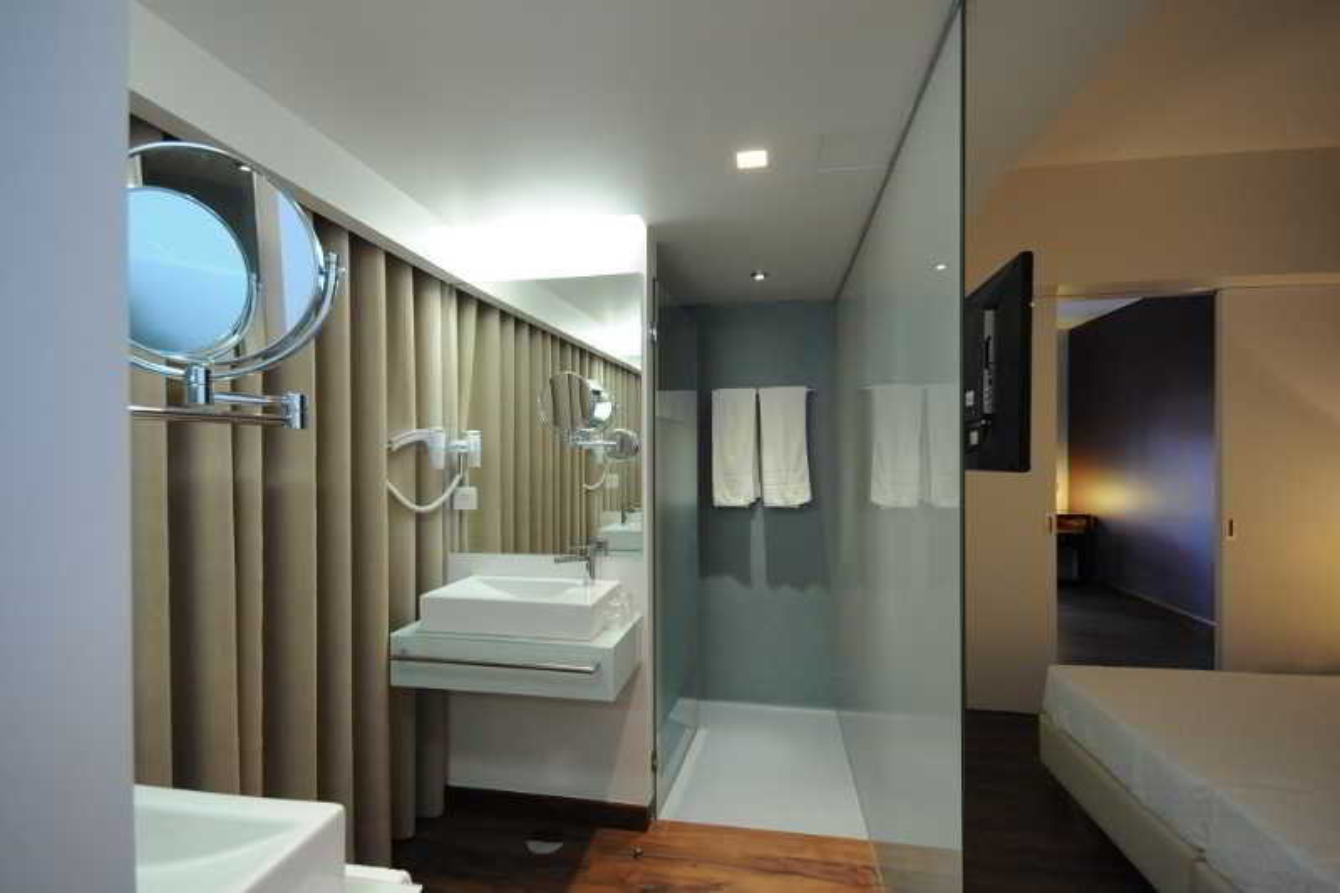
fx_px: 558
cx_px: 670
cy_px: 446
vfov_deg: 77.3
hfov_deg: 100.4
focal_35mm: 15
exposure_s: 1/20
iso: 1250
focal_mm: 10
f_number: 6.3
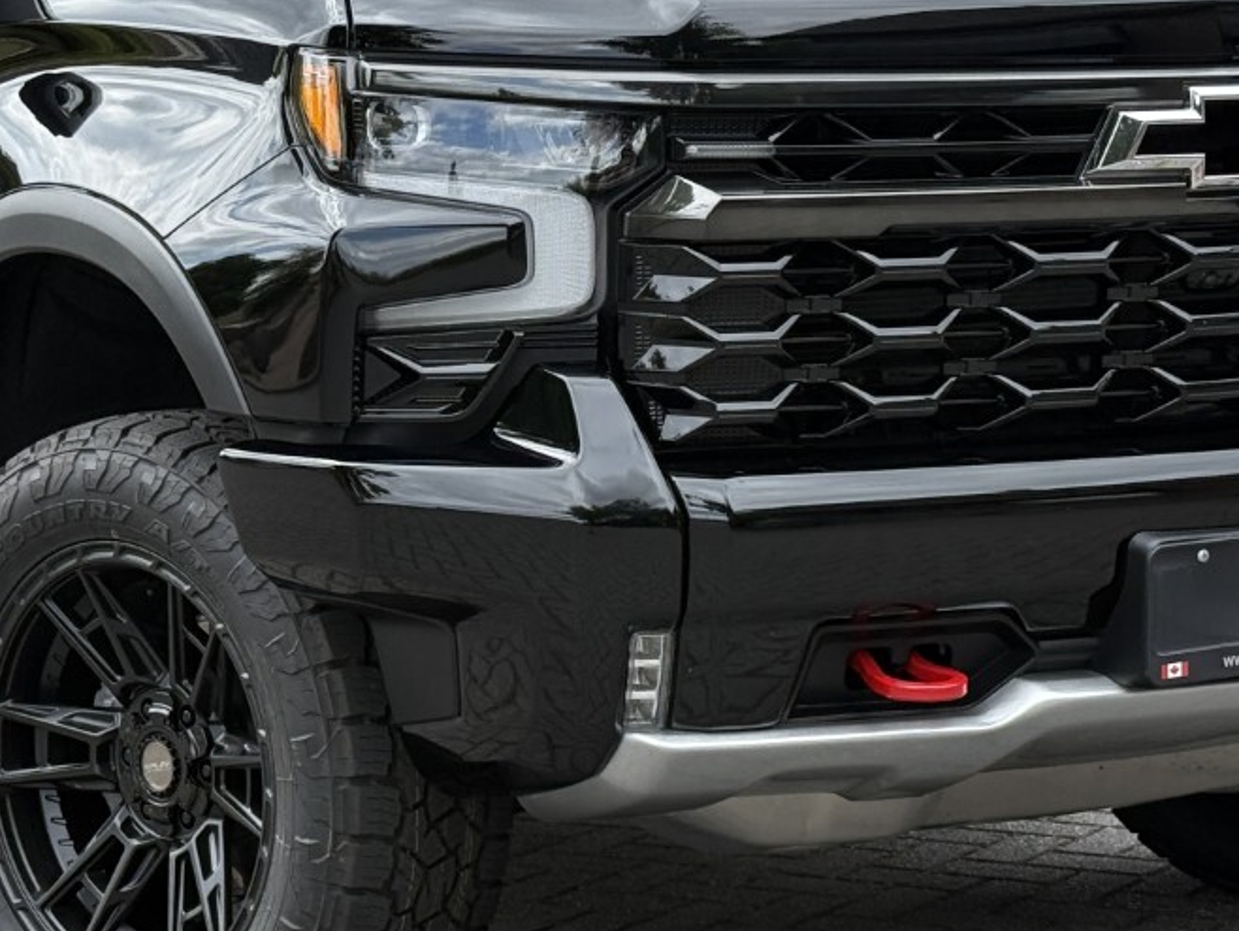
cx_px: 542
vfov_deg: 14.1
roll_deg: +0.0
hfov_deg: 18.7
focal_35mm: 105
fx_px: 3760
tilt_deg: -6.3
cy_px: 371
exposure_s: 1/1543
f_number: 1.78
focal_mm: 6.76
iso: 100
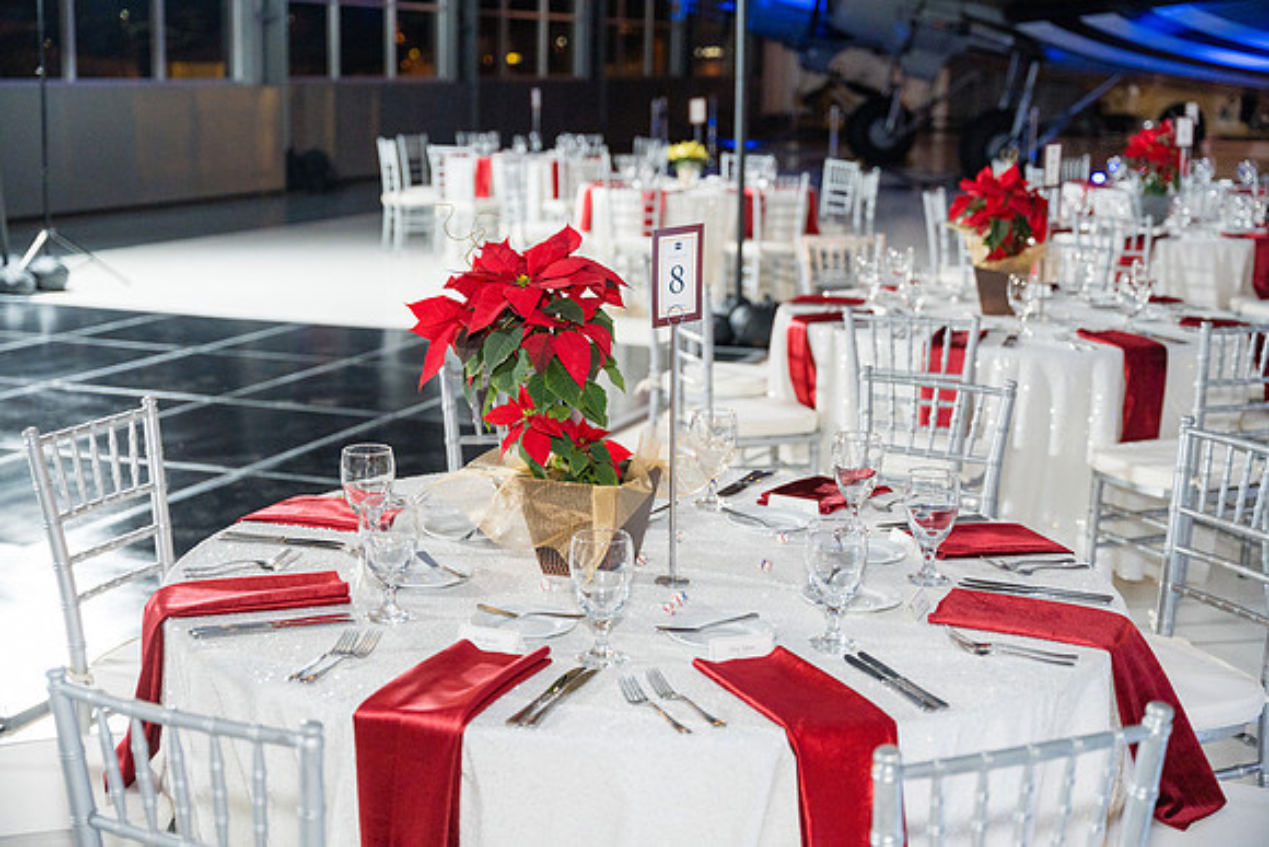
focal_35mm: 52
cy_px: 424
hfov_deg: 38.2
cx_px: 634
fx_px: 1830
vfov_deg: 26.1
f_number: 2.8
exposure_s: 1/250
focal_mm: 51.9
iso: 3200
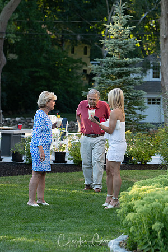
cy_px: 126
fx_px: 1071
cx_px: 84
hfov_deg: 9.0
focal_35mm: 153
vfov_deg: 13.4
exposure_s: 1/320
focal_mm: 102
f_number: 4
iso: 400
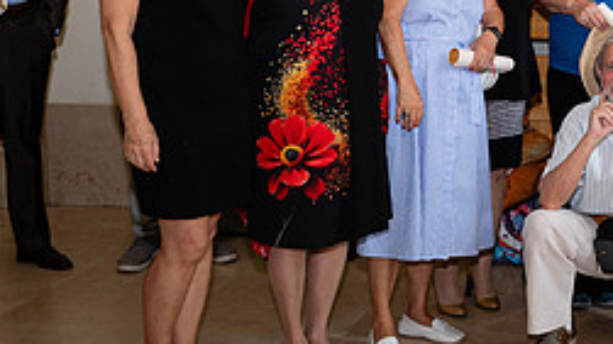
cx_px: 630
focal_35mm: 75
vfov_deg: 15.9
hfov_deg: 26.5
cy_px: 25
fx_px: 1219
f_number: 5
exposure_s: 1/200
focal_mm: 26.5
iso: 640
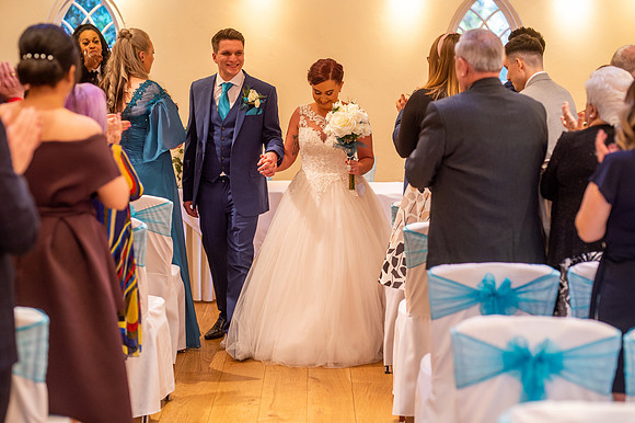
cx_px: 318
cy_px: 212
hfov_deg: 23.9
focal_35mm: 85
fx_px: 1498
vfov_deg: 16.1
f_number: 2.5
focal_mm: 85
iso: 800
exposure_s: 1/100
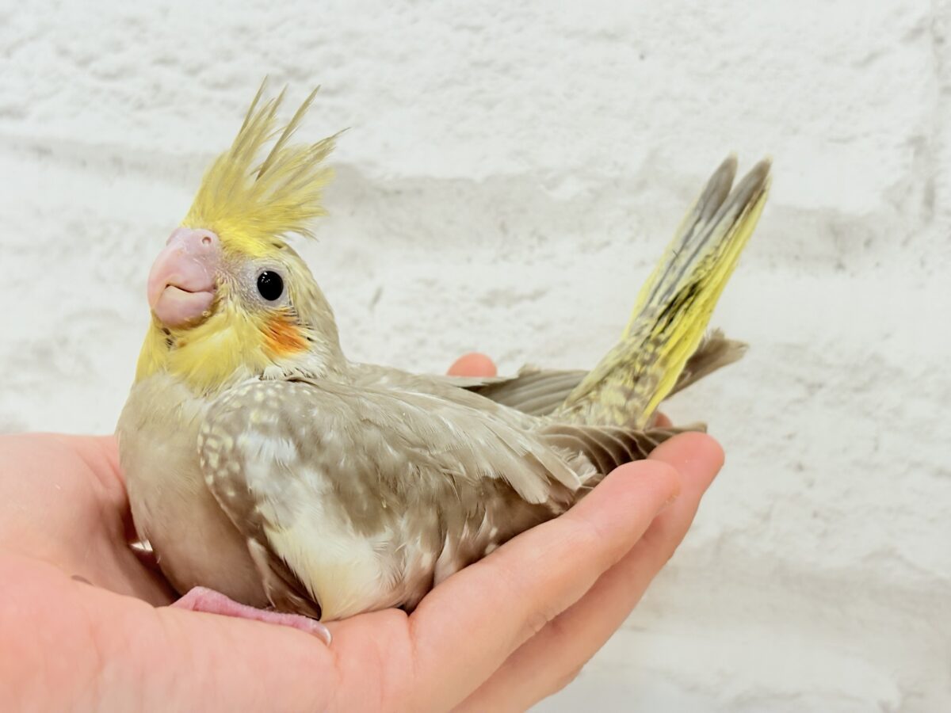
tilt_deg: -1.3
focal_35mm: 52
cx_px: 476
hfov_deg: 36.8
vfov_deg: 28.0
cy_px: 356
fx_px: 1429
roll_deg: -5.4
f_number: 1.6
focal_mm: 5.96
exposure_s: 1/100
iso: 80
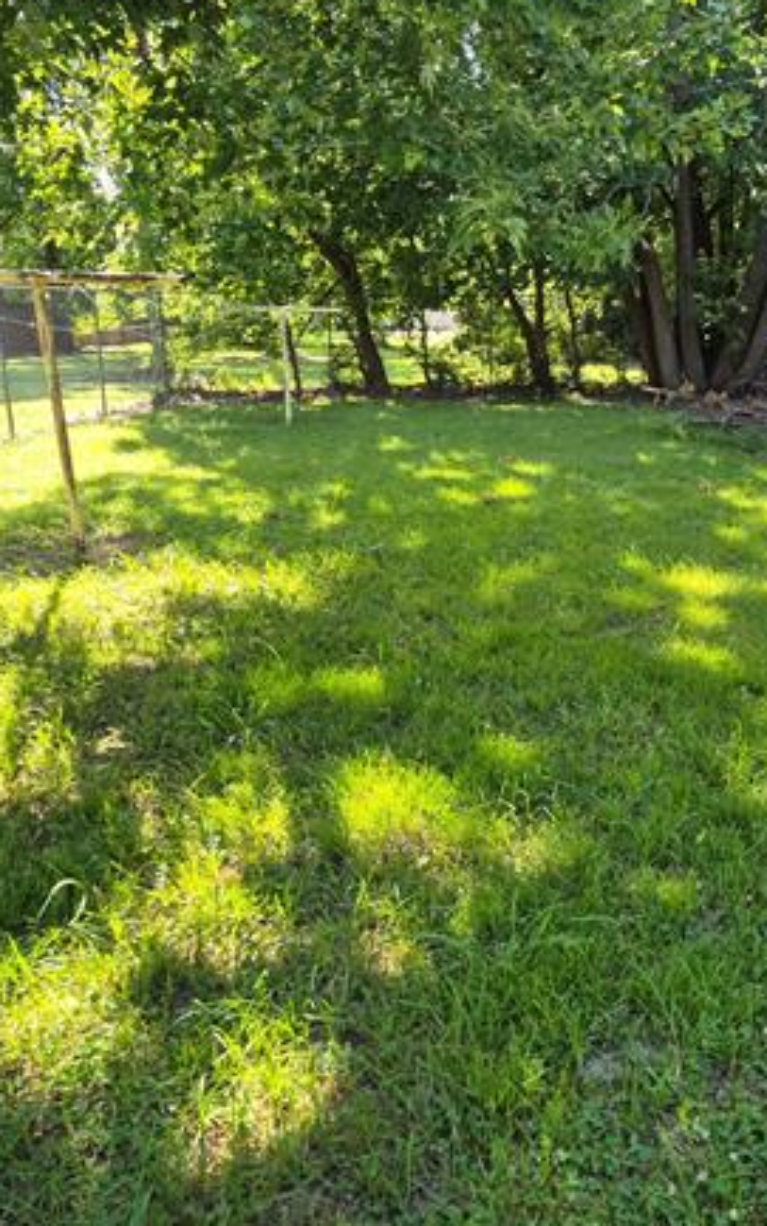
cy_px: 592
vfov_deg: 68.4
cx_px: 481
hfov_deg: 45.7
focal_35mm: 27
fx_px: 902
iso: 50
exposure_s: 1/359
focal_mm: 5.4
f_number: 1.8
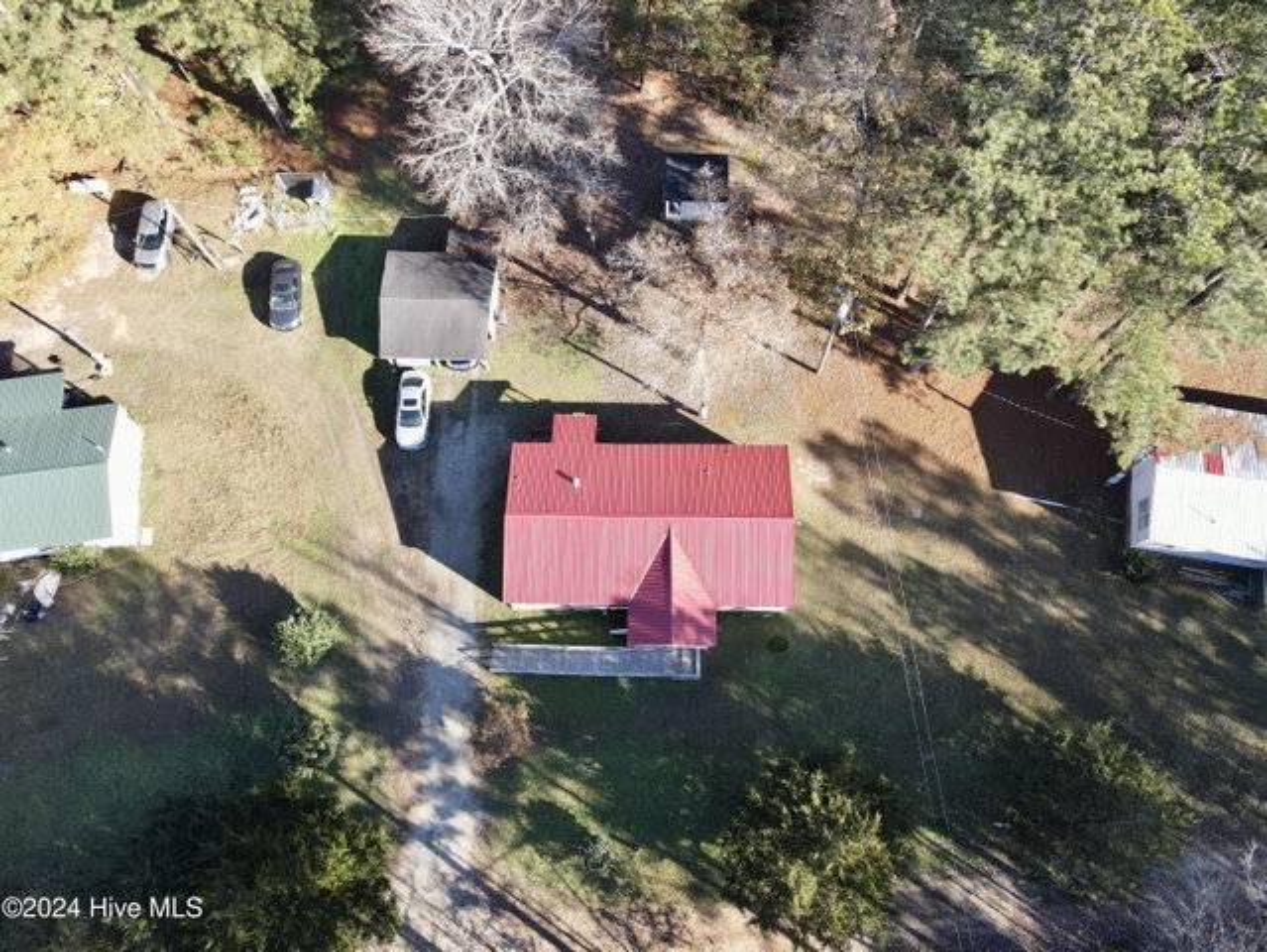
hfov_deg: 71.6
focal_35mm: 24
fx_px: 879
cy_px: 476
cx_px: 634
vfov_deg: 56.9
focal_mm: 4.5
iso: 100
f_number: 2.8
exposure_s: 1/100
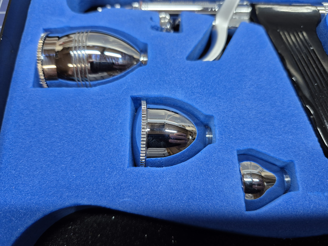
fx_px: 218
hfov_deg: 73.9
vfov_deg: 58.9
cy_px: 123
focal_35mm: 23
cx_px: 164
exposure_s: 1/100
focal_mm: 5.4
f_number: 1.8
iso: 160
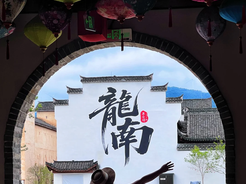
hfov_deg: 19.1
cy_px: 146
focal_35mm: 103
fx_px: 732
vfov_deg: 14.3
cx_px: 123
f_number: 2.8
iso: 32
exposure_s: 1/399
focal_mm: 9
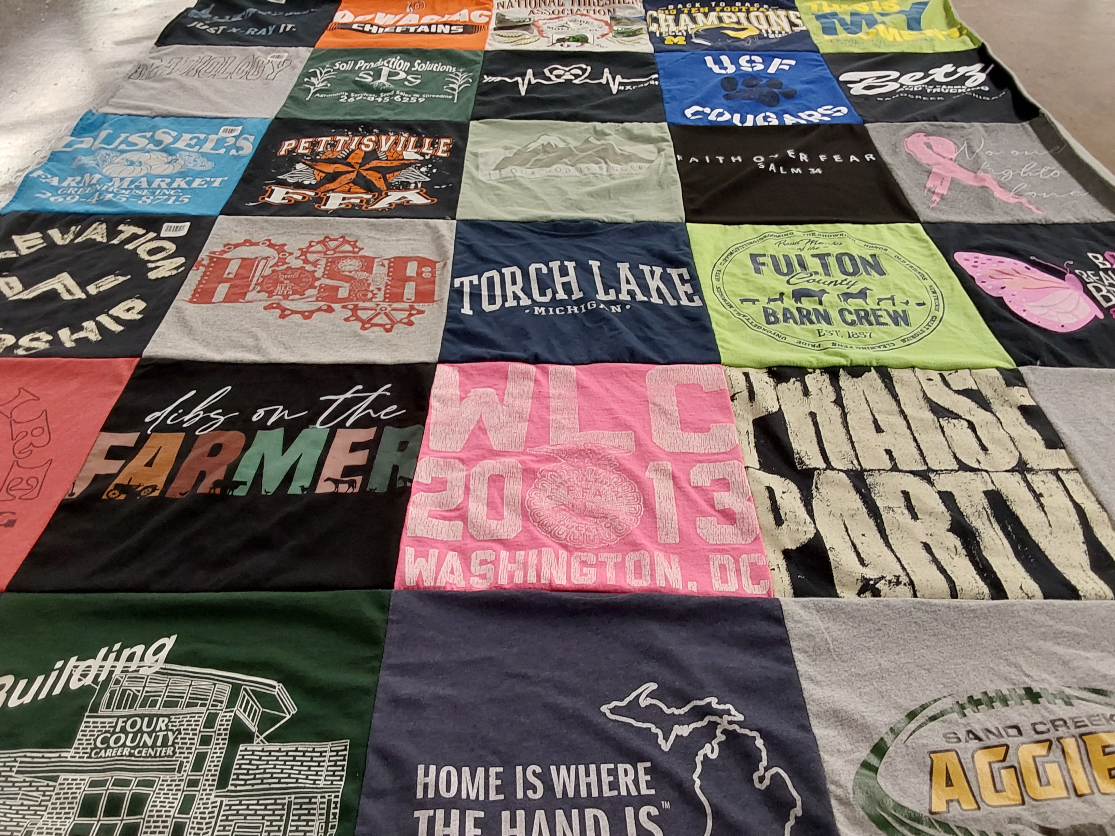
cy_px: 418
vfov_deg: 49.7
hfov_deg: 63.4
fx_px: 902
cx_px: 558
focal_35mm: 28
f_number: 1.9
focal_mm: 2.91
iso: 125
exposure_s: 1/60
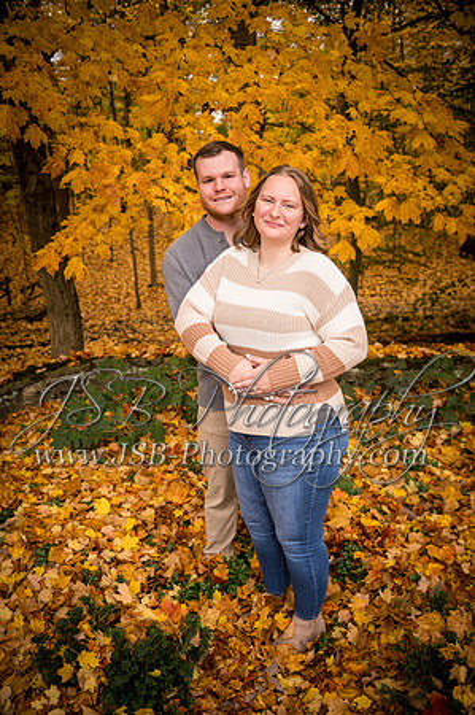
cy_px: 358
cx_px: 238
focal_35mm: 32
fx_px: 635
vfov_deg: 58.8
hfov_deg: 41.0
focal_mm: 32
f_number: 4
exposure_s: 1/250
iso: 200
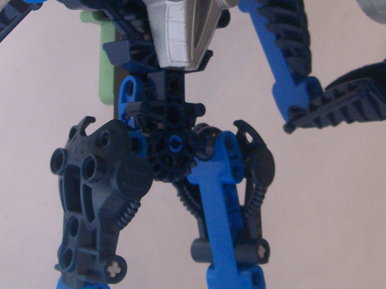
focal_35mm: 82
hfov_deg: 23.8
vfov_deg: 17.8
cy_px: 54
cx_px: 157
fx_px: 914
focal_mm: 6
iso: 112
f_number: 2.7
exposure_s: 1/32
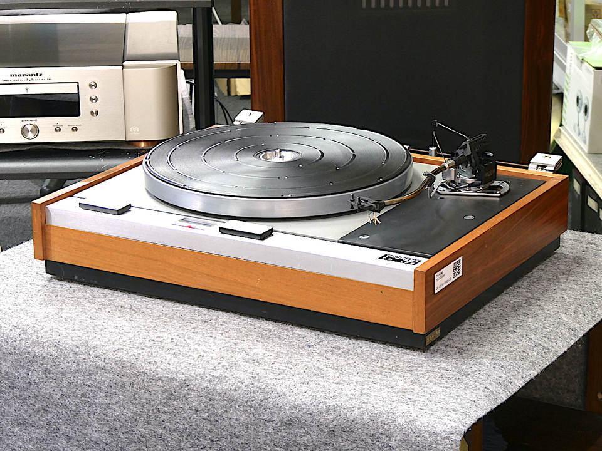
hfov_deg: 20.0
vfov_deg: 15.1
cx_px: 301
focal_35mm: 98
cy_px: 226
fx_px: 1704
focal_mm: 17.5
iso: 200
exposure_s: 1/4
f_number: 5
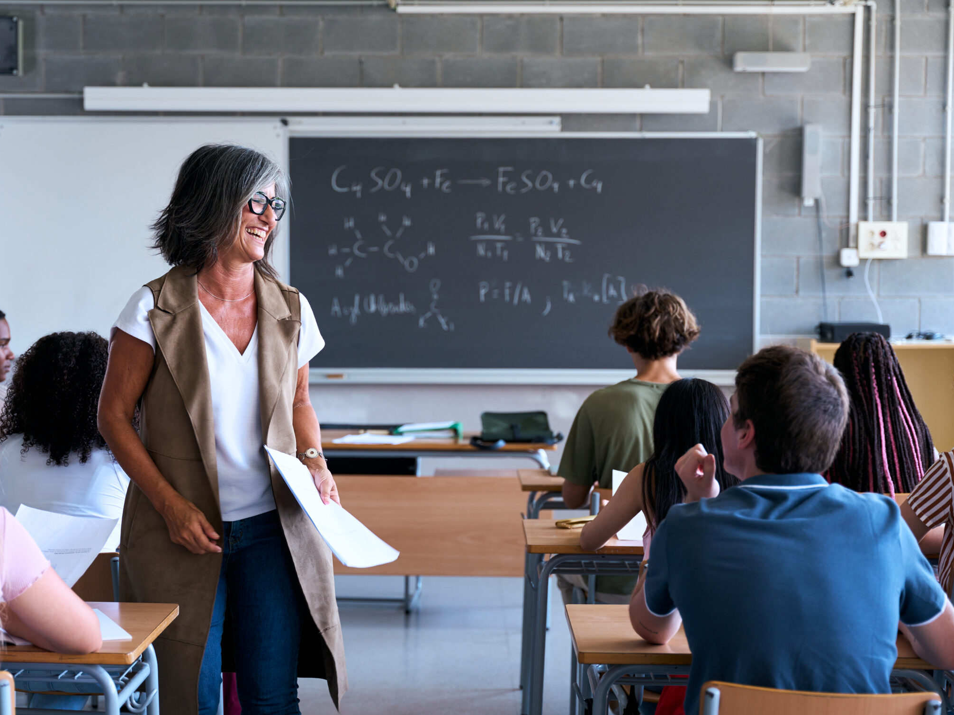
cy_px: 388
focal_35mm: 67
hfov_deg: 29.0
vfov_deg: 22.0
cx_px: 391
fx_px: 1842
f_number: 2.8
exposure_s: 1/200
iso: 200
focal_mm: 54.7
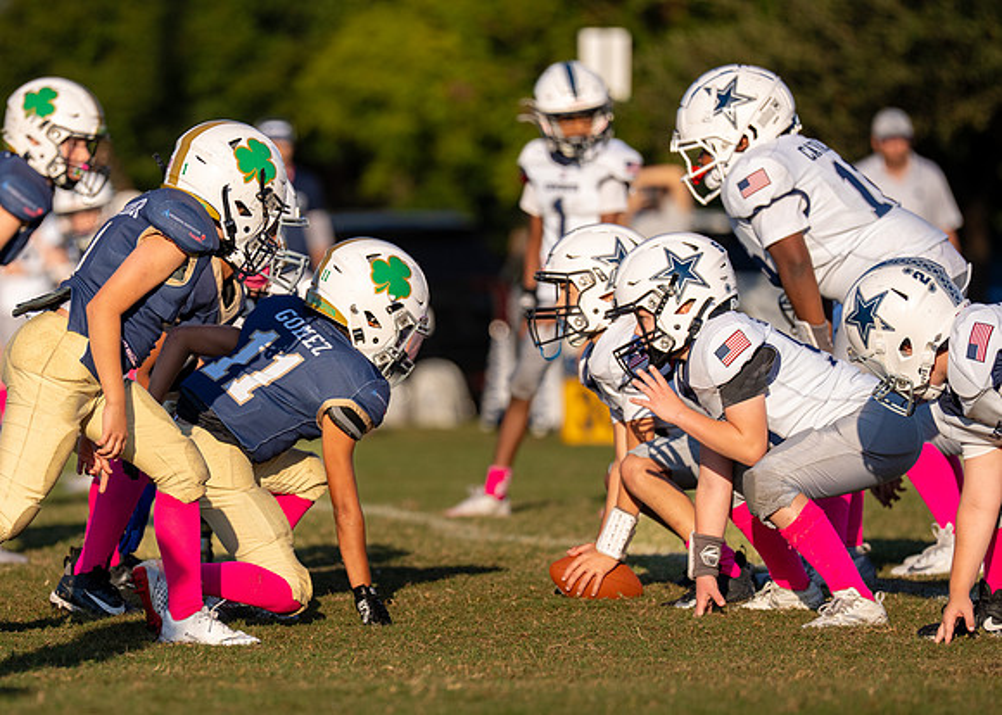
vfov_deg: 4.5
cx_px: 311
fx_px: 9162
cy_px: 449
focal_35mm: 322
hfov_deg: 6.3
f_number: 2.8
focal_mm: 200
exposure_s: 1/4000
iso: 200
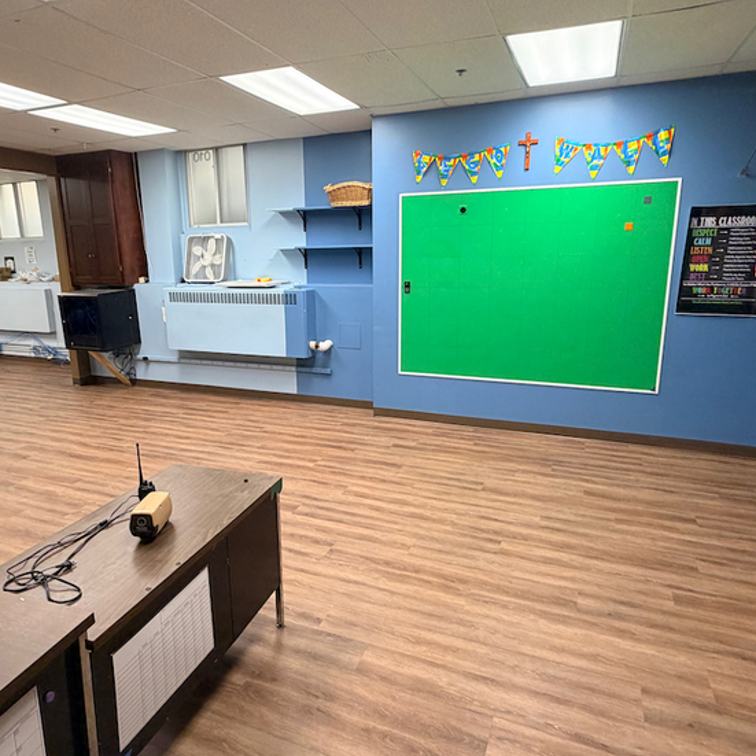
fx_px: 568
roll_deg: +2.1
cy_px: 376
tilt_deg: -12.4
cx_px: 349
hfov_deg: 67.2
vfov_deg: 67.3
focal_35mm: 23
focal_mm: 2.22
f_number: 2.2
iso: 200
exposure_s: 1/60
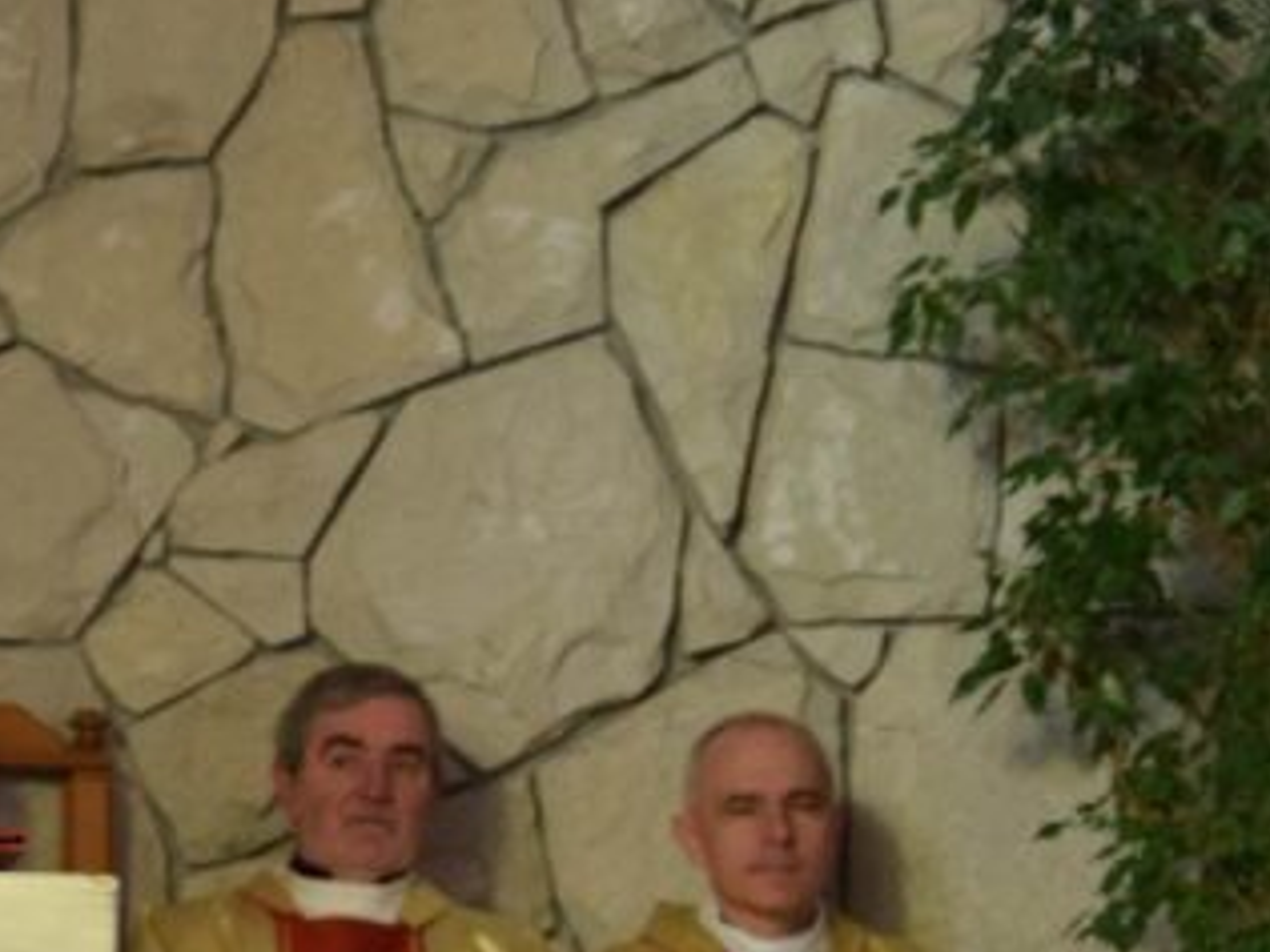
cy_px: 528
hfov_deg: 7.2
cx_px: -434
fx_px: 9943
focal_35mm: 271
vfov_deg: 5.5
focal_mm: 58
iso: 1400
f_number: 5
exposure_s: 1/125
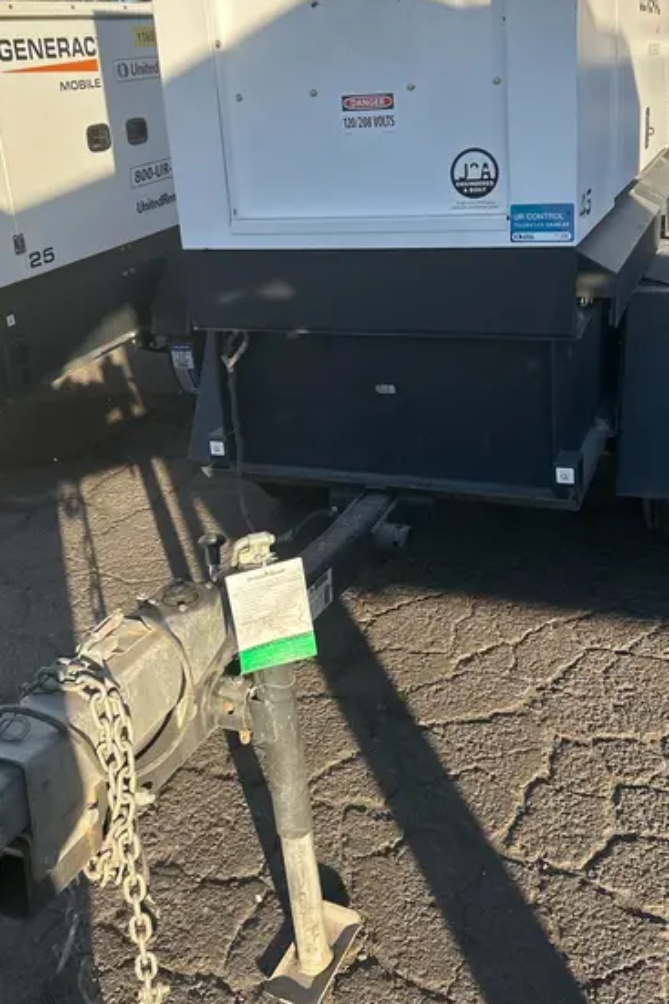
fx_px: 1004
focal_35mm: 36
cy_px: 380
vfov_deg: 52.6
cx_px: 337
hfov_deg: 36.9
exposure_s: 1/2513
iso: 50
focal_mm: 5.7
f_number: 1.5
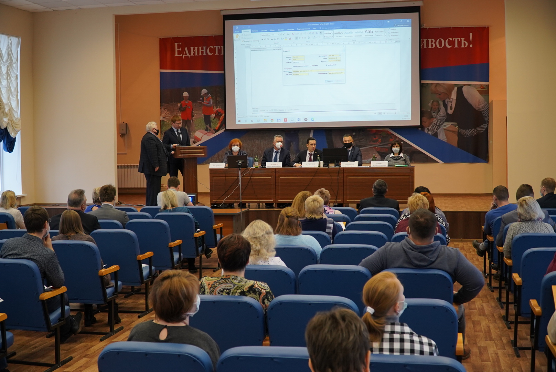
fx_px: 665
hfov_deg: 45.4
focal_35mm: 43
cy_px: 186
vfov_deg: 31.2
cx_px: 278
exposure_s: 1/100
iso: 1000
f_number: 4
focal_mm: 29
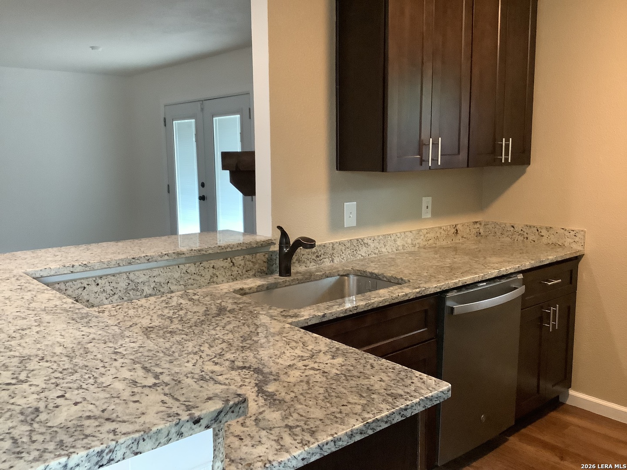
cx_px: 314
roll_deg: +0.3
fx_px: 562
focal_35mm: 31
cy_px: 235
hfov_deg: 58.4
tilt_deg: -9.3
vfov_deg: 45.4
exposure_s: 1/40
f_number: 2.4
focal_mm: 3.3
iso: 400
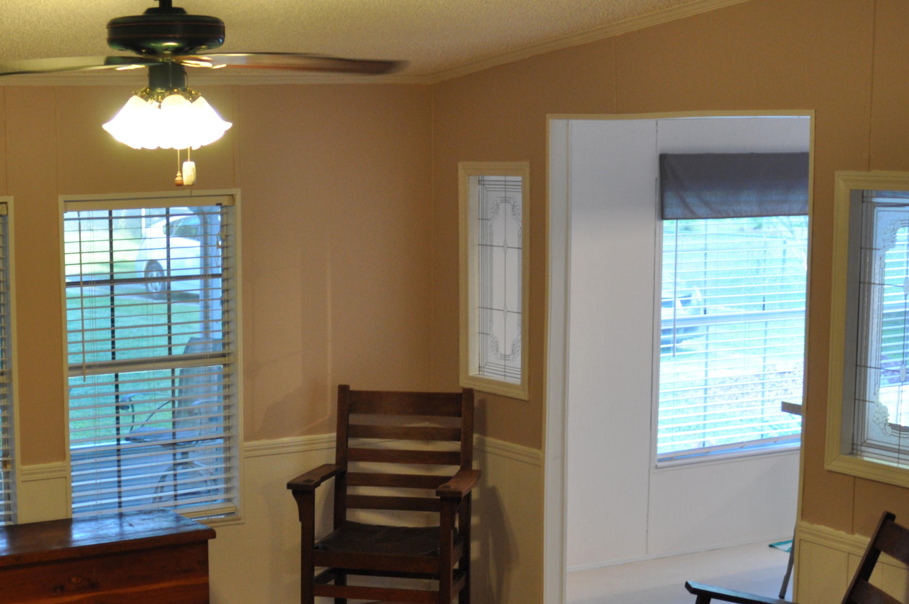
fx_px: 1639
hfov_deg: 30.4
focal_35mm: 65
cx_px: 217
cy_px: 416
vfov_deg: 20.8
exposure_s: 1/60
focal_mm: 28
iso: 640
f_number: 4
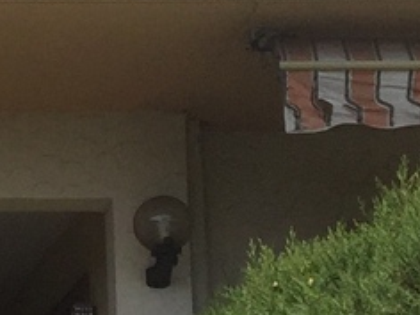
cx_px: -555
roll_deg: -1.9
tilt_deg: +12.6
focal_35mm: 197
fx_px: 2390
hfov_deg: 9.1
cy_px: 262
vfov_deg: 7.5
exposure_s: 1/2639
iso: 32
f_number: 2.2
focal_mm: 4.15
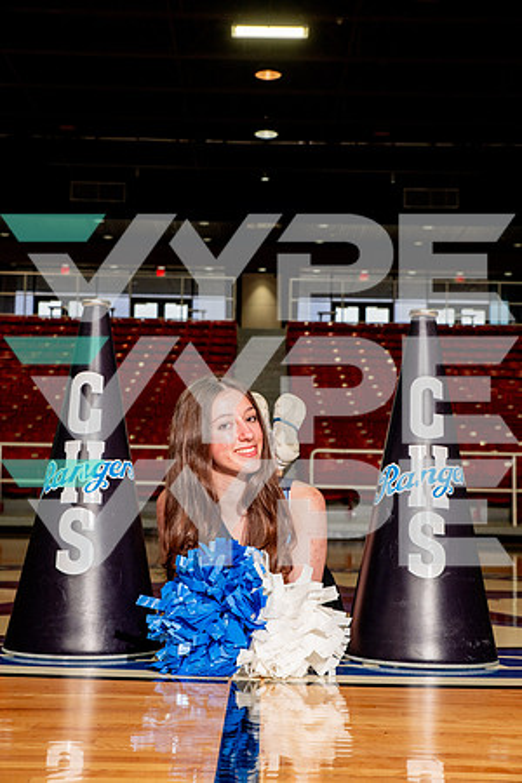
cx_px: 261
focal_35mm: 60
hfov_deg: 22.6
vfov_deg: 33.4
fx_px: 1305
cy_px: 392
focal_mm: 60
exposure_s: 1/320
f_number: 7.1
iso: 800
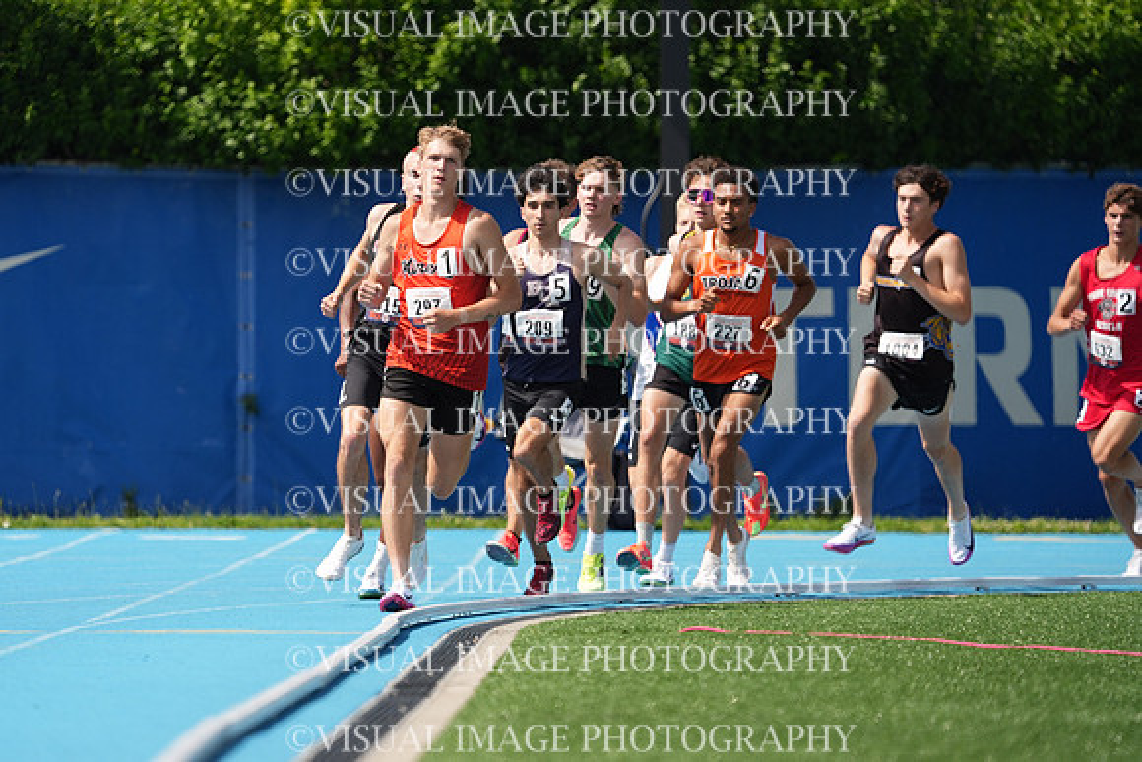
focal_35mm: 426
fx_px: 13516
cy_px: 381
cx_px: 571
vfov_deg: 3.2
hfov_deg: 4.8
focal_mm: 426
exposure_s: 1/2000
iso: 500
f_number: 6.3
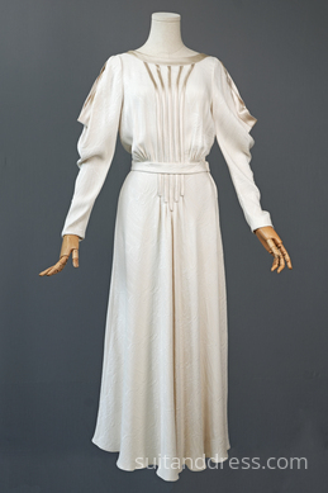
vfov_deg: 40.0
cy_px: 246
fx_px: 677
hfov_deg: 27.2
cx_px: 164
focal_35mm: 50
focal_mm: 33
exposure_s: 1/30
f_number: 8
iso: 200
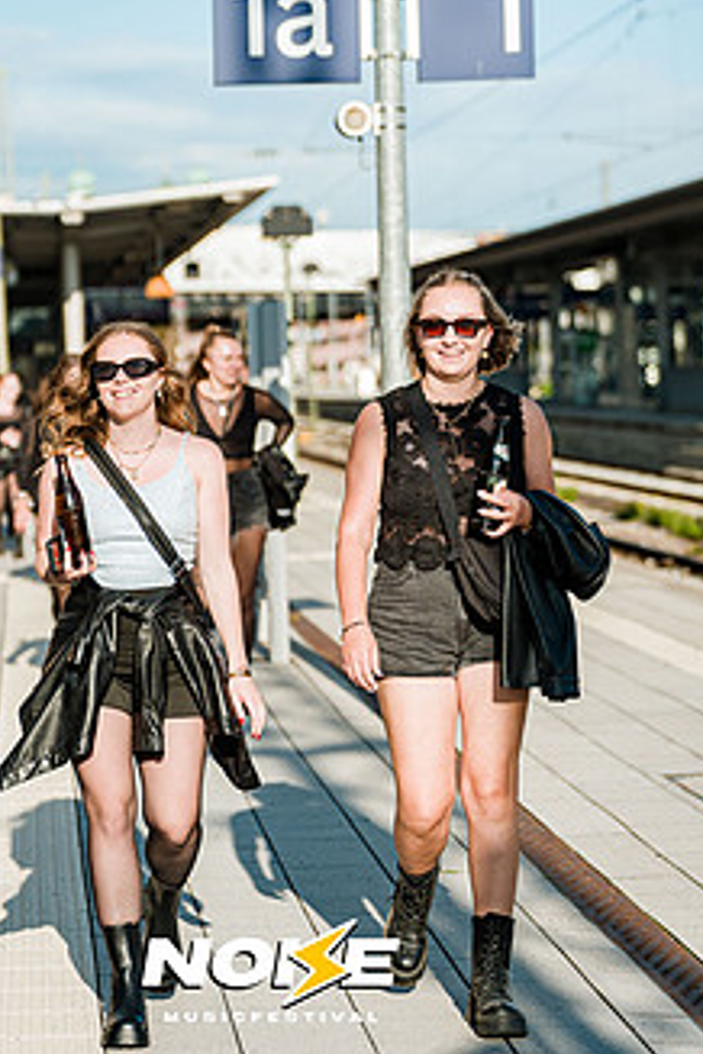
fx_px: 3427
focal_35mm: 117
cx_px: 271
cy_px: 361
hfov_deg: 11.7
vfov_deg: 17.5
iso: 100
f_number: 2.8
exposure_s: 1/3200
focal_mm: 85
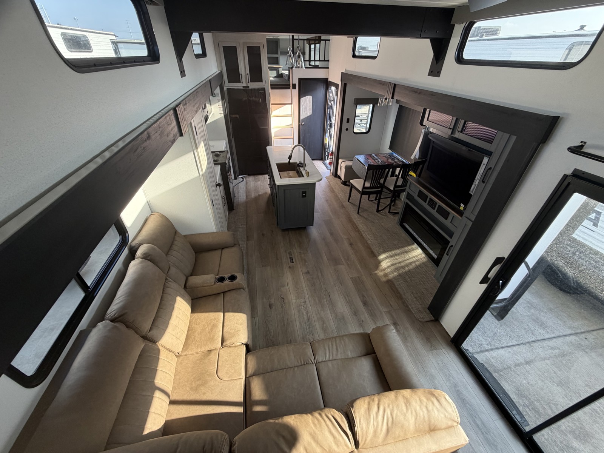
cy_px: 226
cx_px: 302
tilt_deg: -35.6
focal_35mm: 14
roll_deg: -1.7
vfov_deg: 85.7
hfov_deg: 102.1
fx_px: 244
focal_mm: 2.22
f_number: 2.2
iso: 250
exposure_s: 1/121
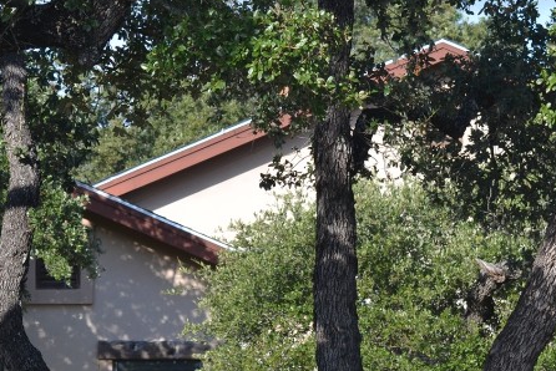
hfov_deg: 7.6
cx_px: 451
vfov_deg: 5.1
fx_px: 4188
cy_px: 176
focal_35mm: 271
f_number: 5.6
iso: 200
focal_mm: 70
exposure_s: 1/500
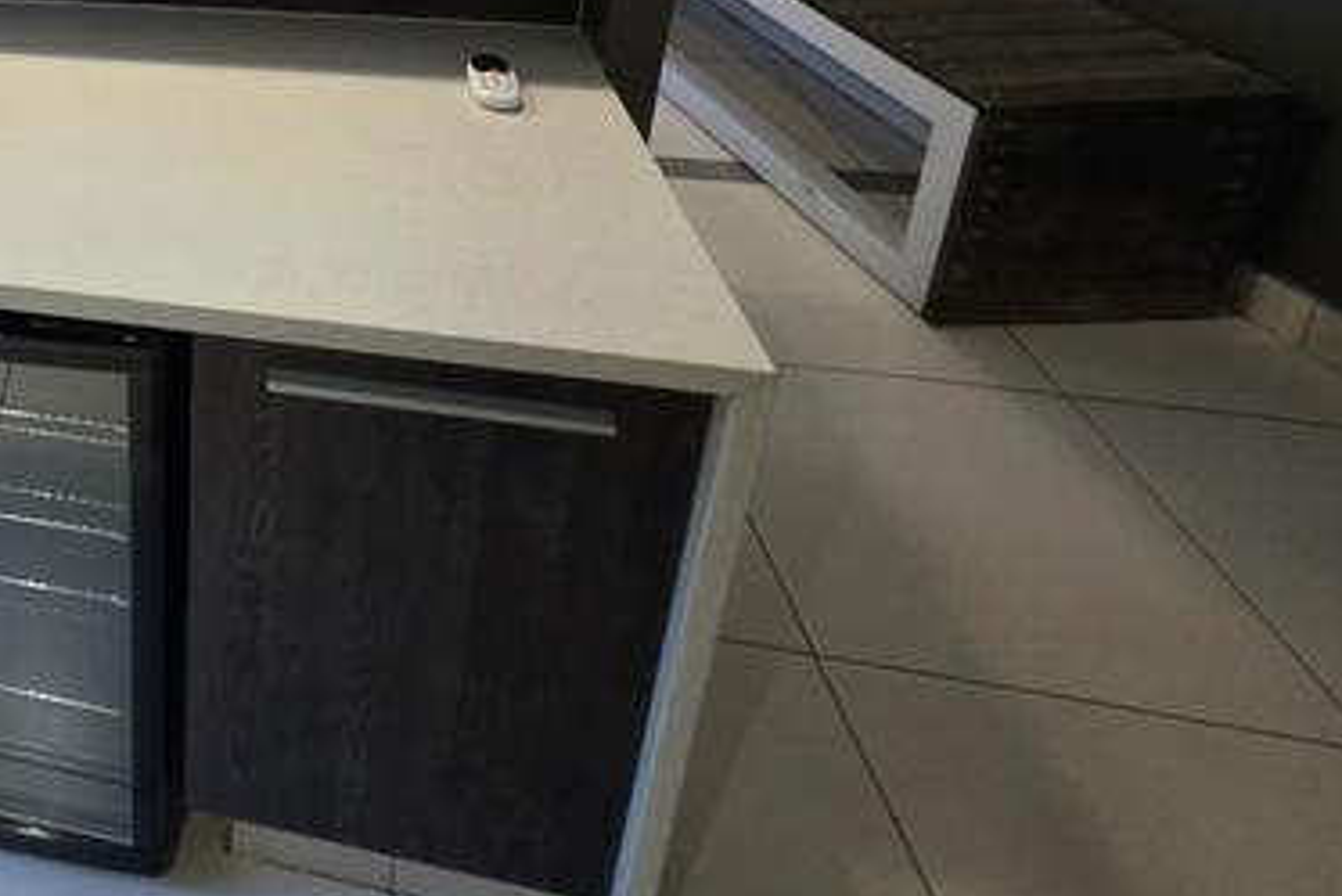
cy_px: -119
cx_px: -90
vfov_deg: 36.9
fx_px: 1081
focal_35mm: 29
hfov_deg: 48.2
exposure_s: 1/50
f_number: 1.9
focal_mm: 2.2
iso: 320
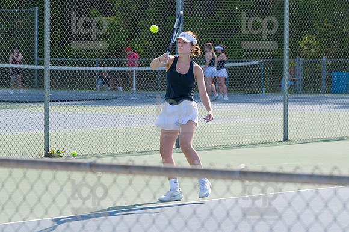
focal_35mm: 195
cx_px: 174
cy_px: 116
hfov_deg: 10.6
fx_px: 1889
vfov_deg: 7.0
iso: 1000
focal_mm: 130
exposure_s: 1/2000
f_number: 5.6
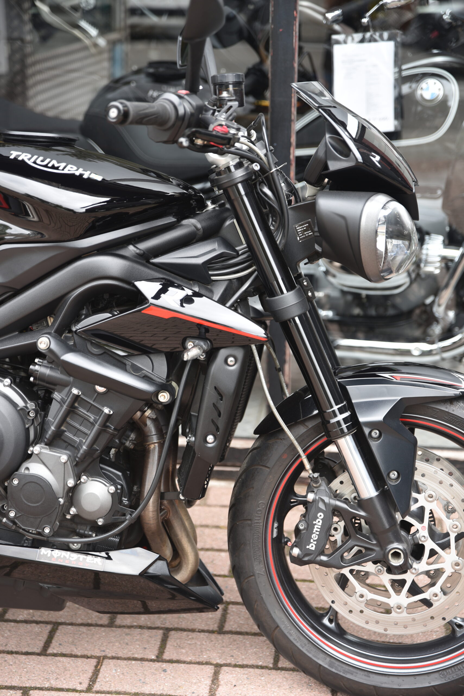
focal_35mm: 70
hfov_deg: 19.5
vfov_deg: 28.8
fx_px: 1352
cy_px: 348
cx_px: 232
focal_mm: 70
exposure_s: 1/40
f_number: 2.8
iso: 100
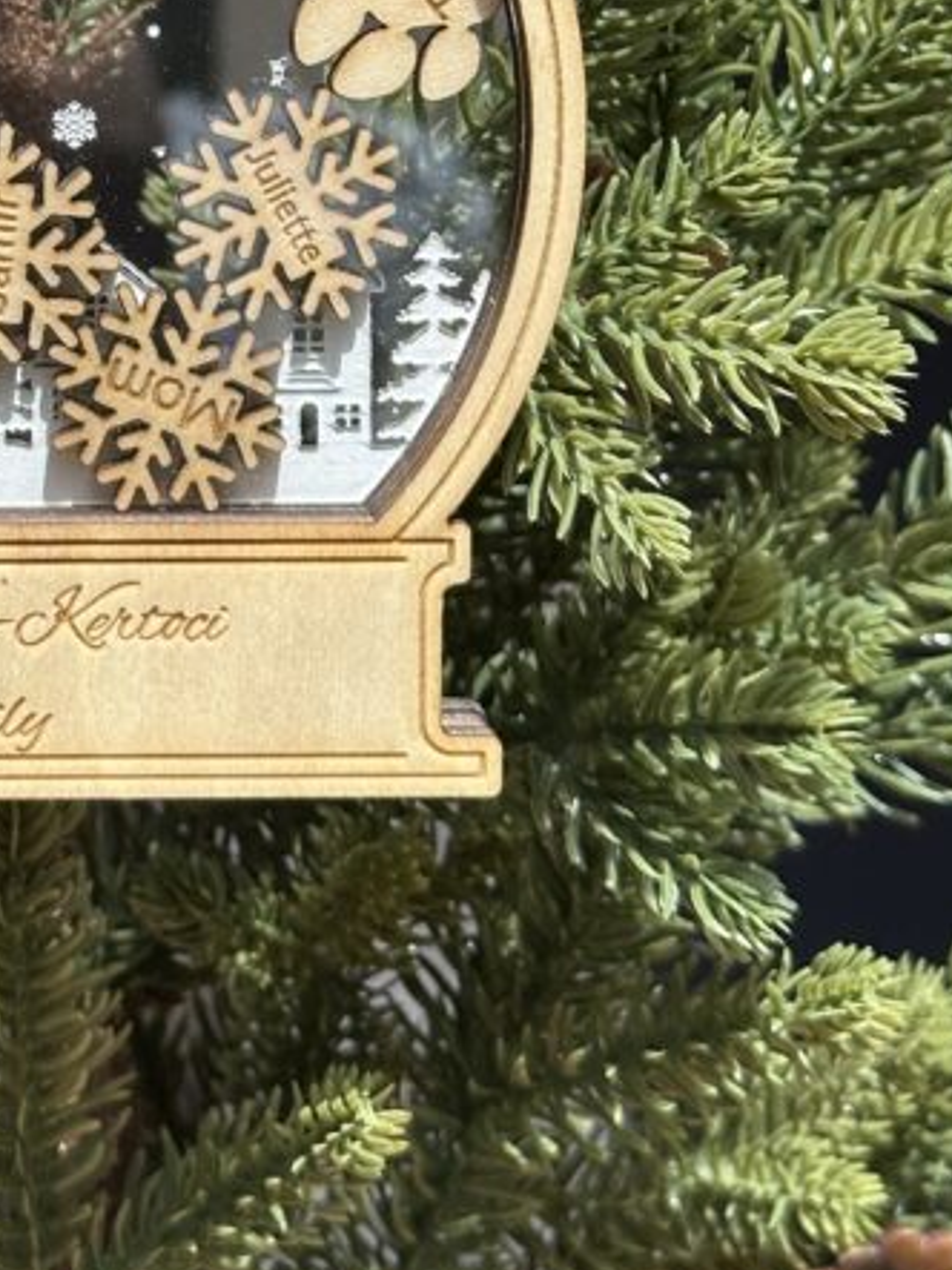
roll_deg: +0.1
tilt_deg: -8.2
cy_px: 29
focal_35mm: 111
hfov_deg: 13.1
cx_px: -66
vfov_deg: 17.4
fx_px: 4072
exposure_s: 1/1453
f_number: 1.78
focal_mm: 6.86
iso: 64
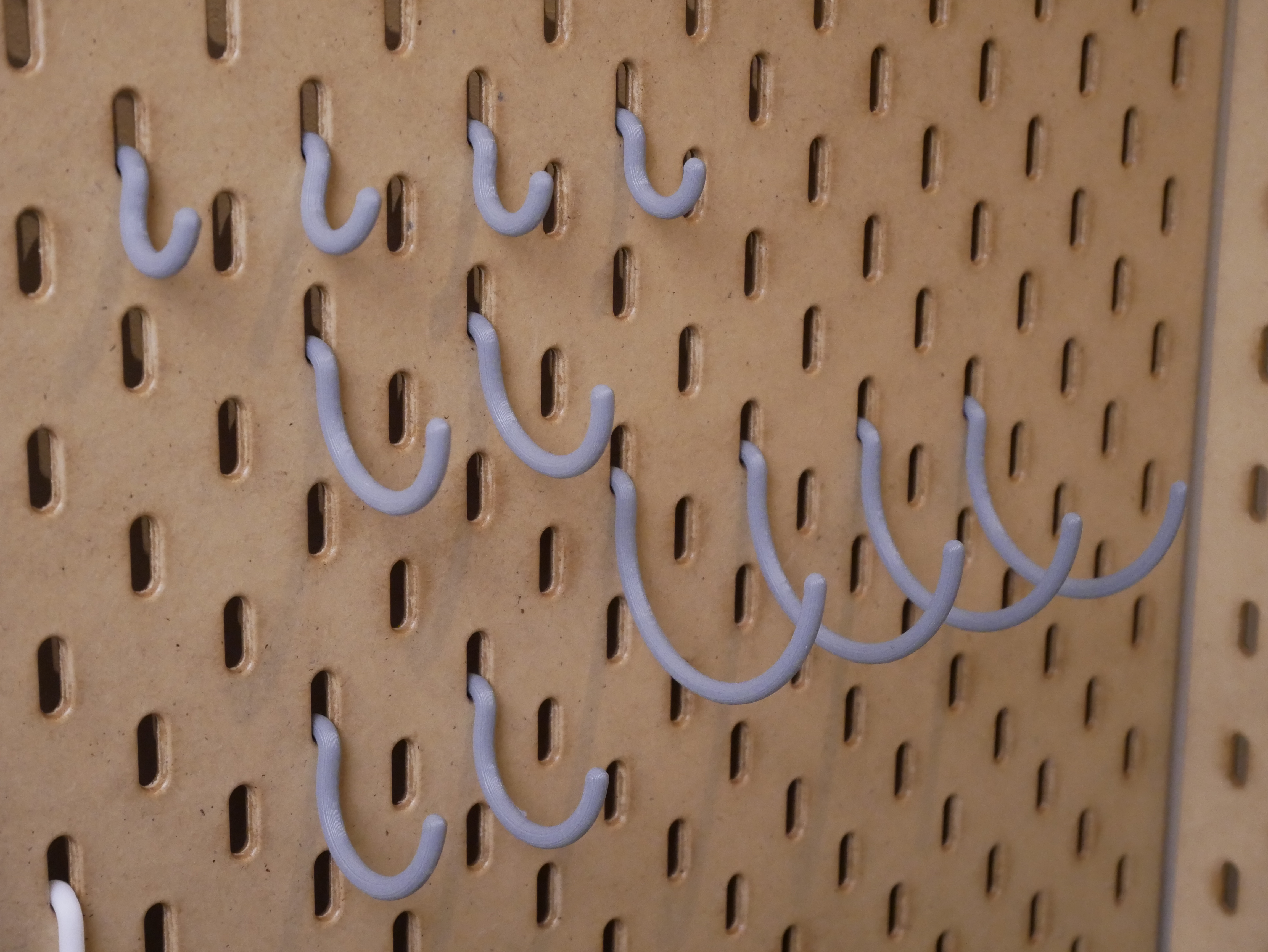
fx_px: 2345
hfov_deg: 30.3
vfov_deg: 22.9
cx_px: 634
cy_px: 476
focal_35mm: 64
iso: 3200
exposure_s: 1/50
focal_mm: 32
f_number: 5.6
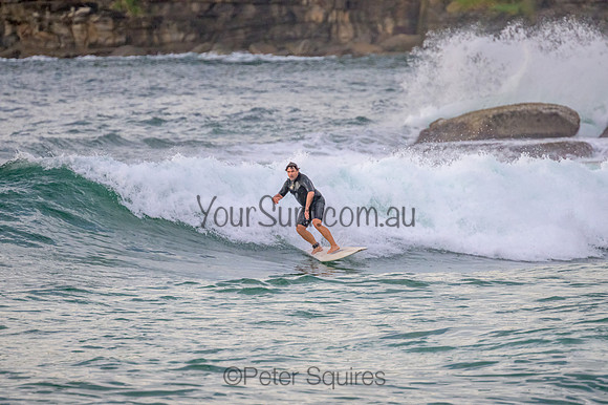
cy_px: 202
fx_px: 10127
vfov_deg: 2.3
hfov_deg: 3.4
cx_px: 304
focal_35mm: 600
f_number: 5.6
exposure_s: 1/2500
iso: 900
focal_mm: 400
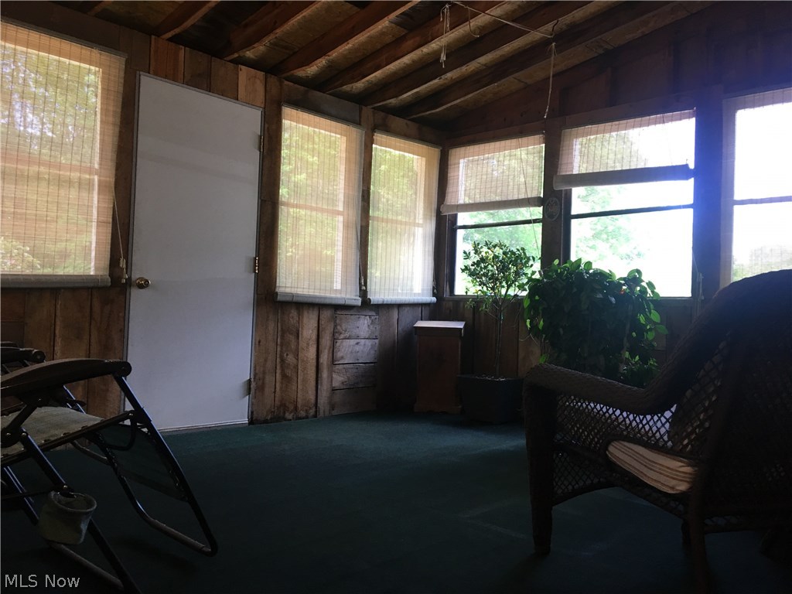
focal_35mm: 29
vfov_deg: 48.2
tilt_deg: +0.3
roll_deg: -1.1
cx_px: 396
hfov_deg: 61.7
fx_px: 664
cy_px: 297
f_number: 2.2
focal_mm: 4.15
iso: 40
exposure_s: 1/30
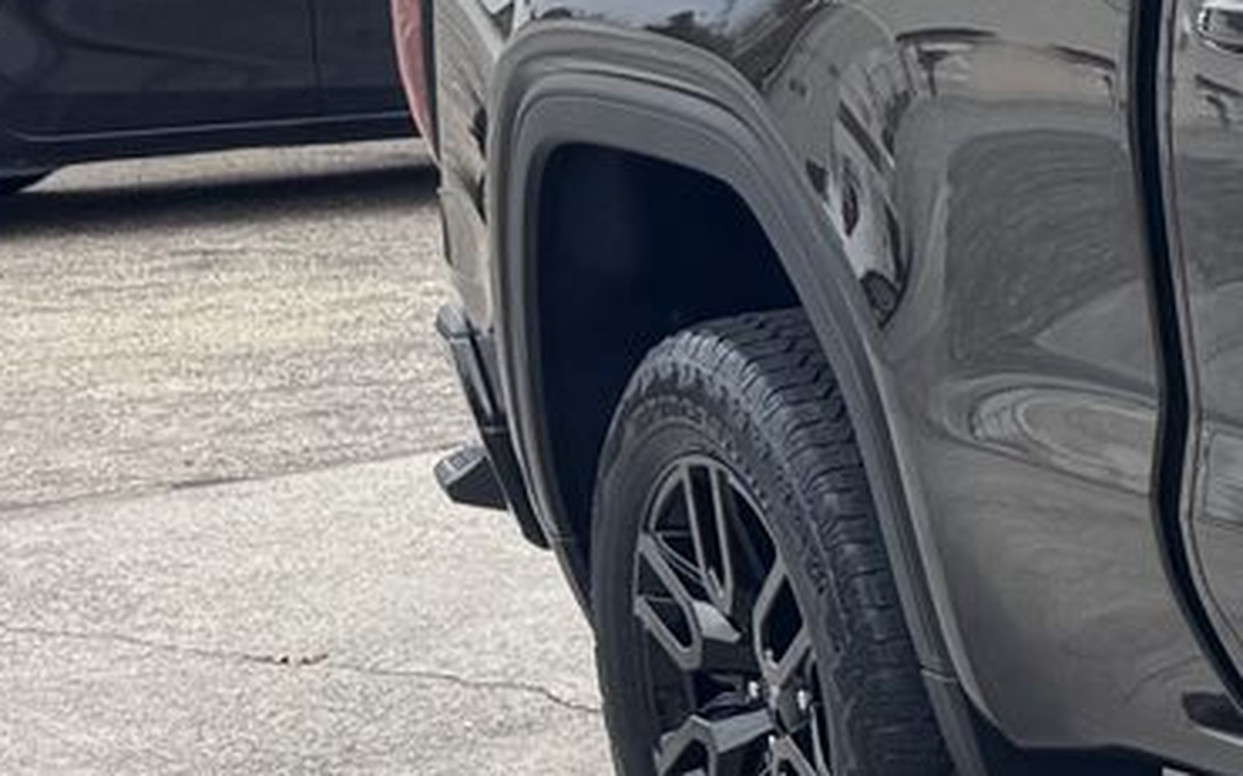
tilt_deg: -8.1
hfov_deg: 12.0
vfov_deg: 9.9
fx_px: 4470
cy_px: 306
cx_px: 3178
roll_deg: +1.1
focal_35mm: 132
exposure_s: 1/1767
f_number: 1.78
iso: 80
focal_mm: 6.76
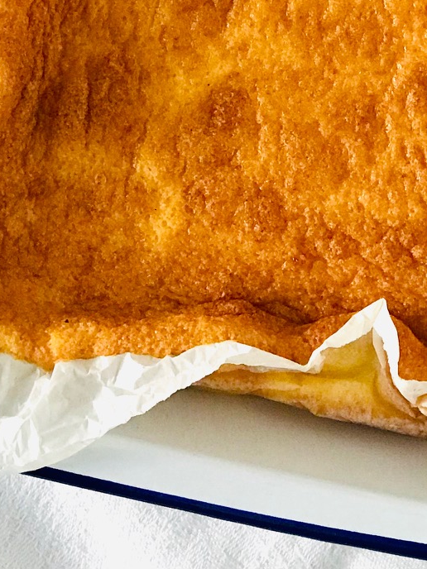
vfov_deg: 11.7
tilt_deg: -85.5
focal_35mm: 167
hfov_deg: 8.9
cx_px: 312
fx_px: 2747
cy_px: -7
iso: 50
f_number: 2.8
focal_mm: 6.6
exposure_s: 1/50
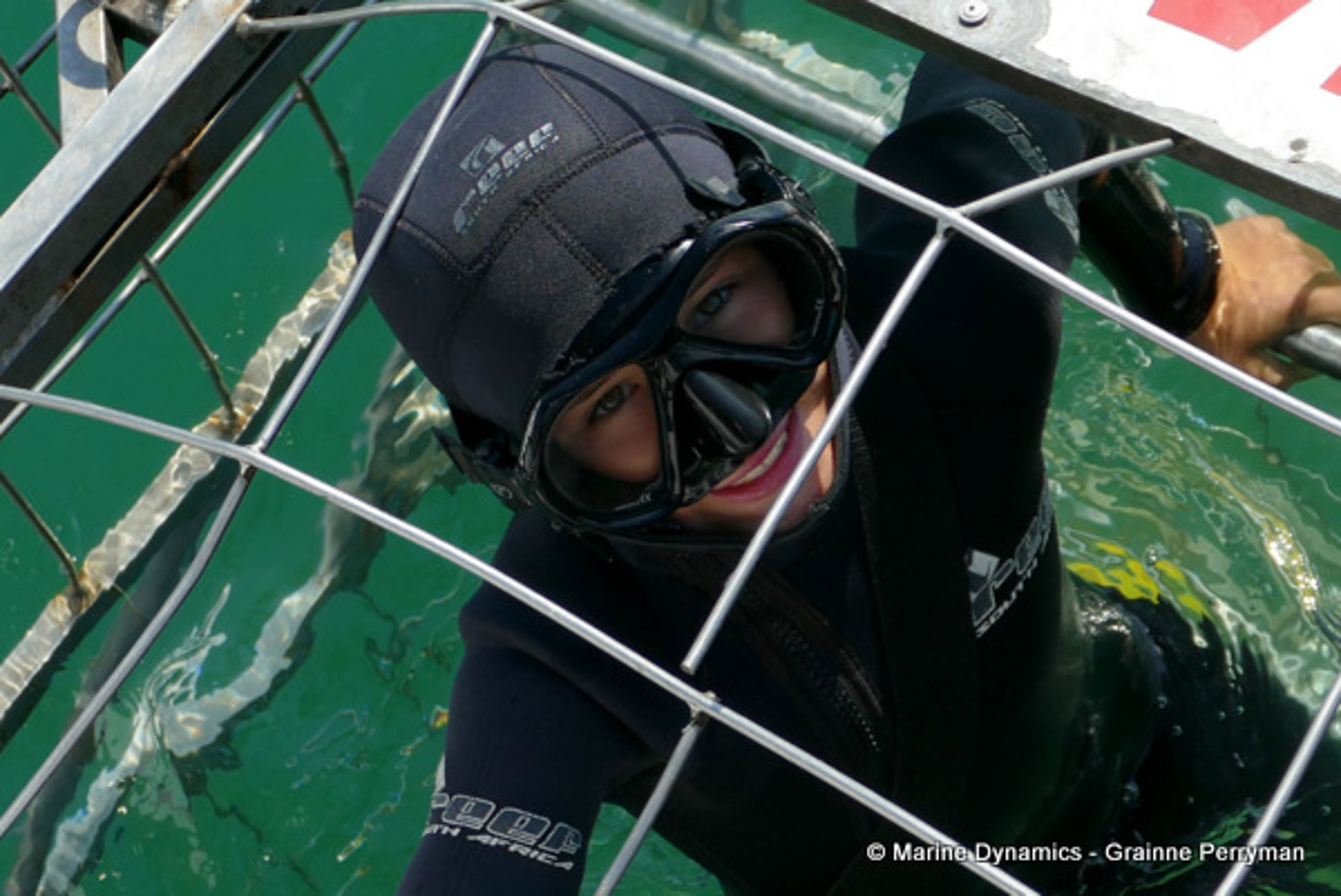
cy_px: 448
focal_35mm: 62
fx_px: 2311
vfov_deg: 21.9
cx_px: 670
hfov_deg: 32.4
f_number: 3.5
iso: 125
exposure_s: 1/1300
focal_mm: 22.58
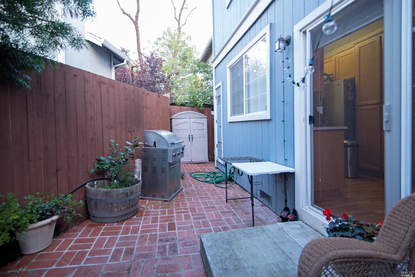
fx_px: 184
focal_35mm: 16
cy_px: 138
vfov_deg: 73.7
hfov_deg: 96.7
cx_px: 208
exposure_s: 1/13
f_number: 3.2
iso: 125
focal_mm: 16
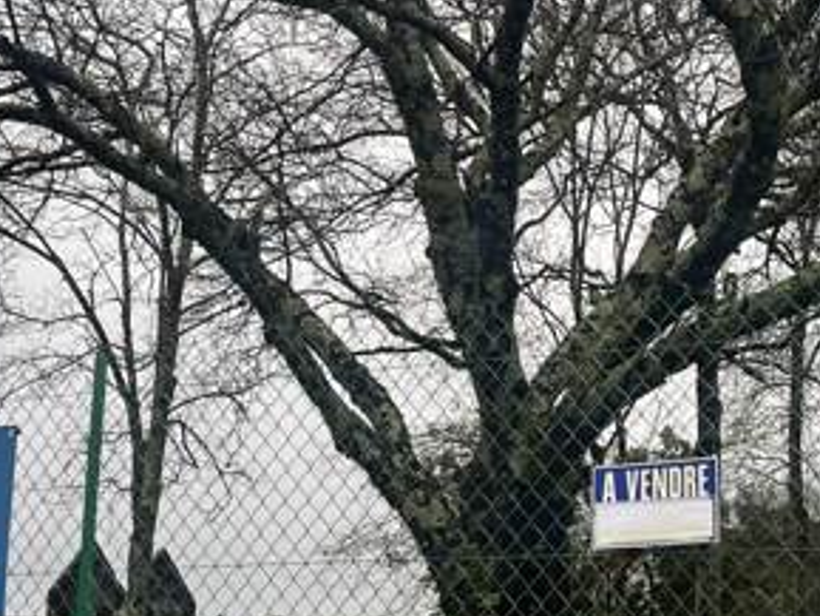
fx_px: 1706
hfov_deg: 26.6
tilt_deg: +6.0
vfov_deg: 20.3
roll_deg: -0.7
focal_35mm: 72
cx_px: 641
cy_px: 463
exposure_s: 1/314
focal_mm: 5.1
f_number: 1.6
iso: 50
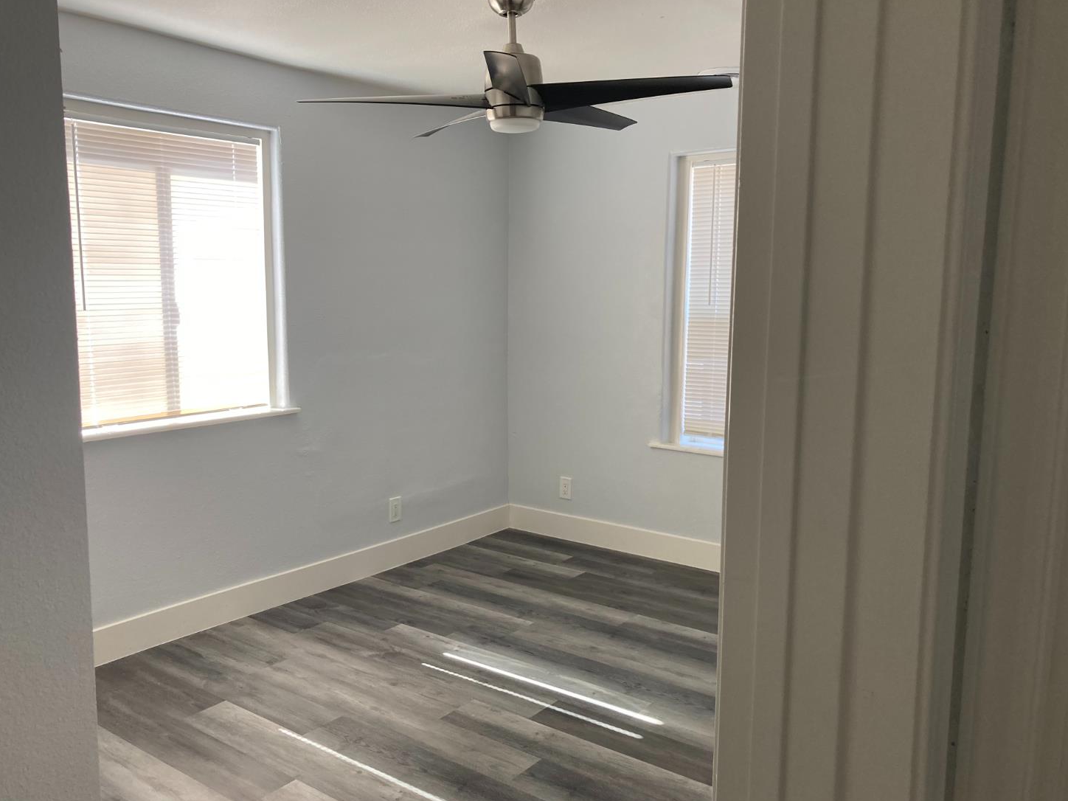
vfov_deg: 48.2
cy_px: 410
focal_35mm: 29
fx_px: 895
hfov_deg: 61.7
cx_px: 525
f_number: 1.8
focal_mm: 3.99
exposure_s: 1/60
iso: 50
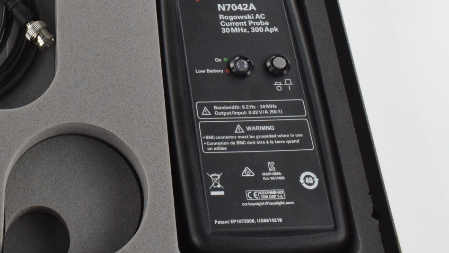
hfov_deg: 32.7
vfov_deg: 19.3
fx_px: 726
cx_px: 52
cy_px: 17
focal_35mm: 61
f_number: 22
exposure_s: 1/30
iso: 1600
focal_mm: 18
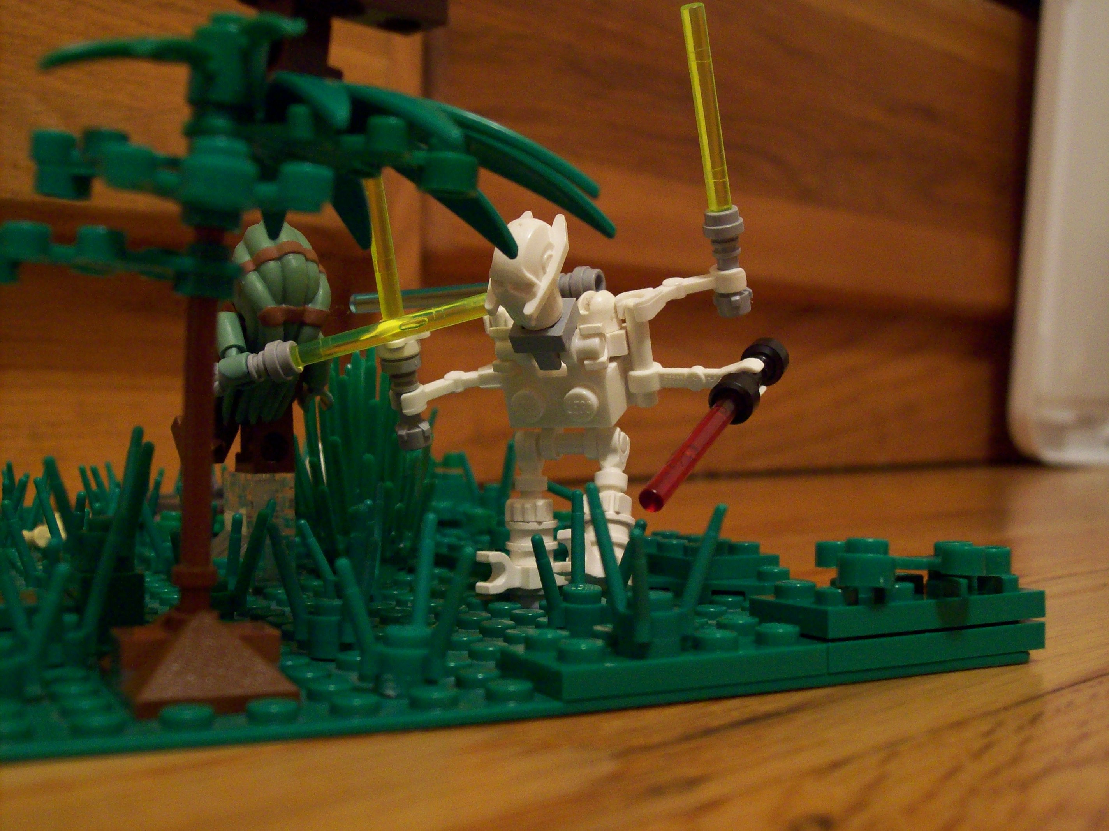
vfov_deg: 32.2
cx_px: 554
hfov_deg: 42.1
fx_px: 1441
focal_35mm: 45
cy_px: 416
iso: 200
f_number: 3
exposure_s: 1/4
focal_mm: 7.6
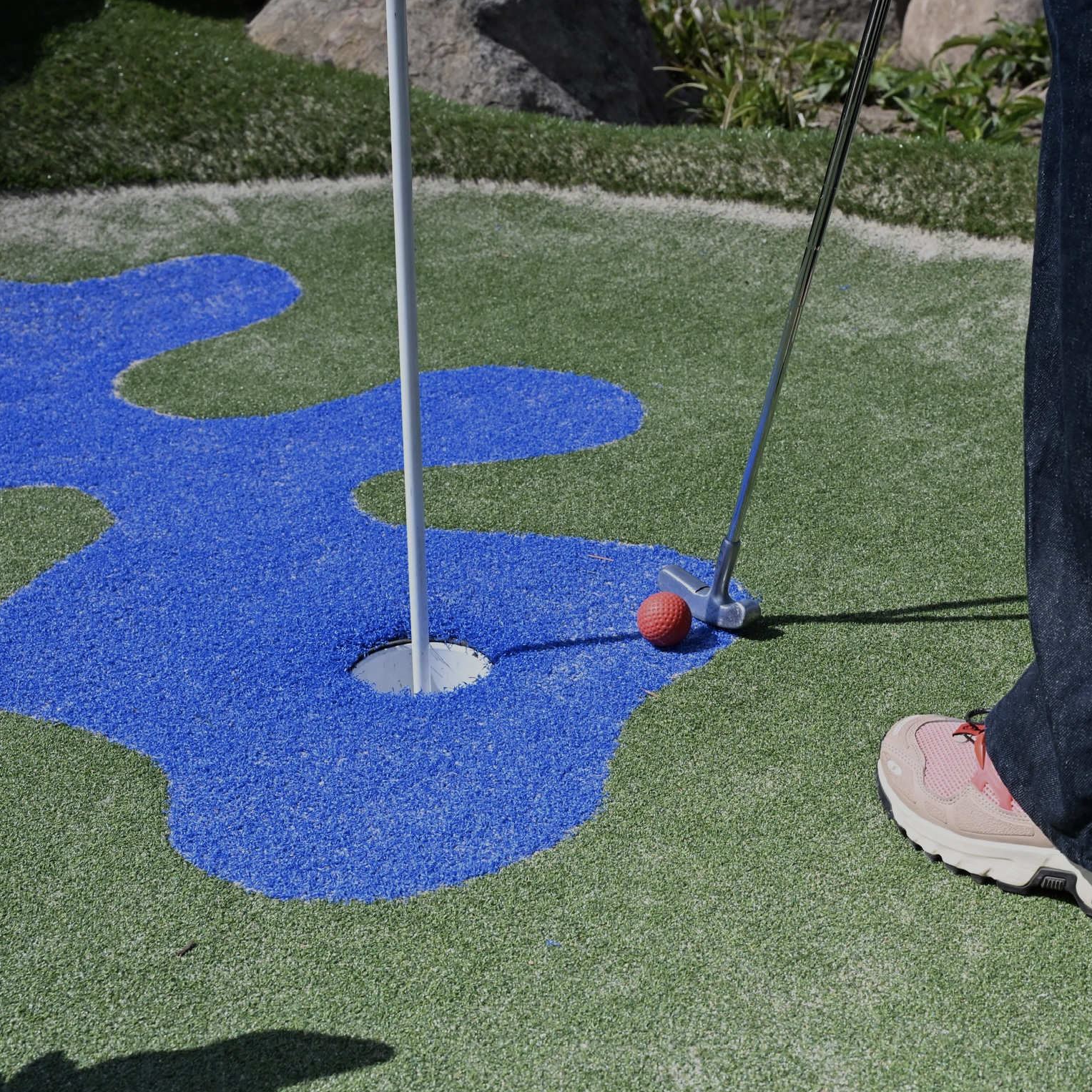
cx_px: 732
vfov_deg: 34.0
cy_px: 548
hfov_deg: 33.7
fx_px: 1785
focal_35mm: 50
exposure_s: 1/6400
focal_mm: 39
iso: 2500
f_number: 9
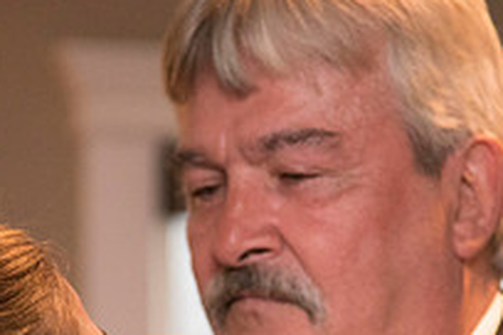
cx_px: 210
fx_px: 4764
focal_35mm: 341
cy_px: 447
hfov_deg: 6.0
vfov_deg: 4.0
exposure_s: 1/200
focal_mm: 120
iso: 2000
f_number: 4
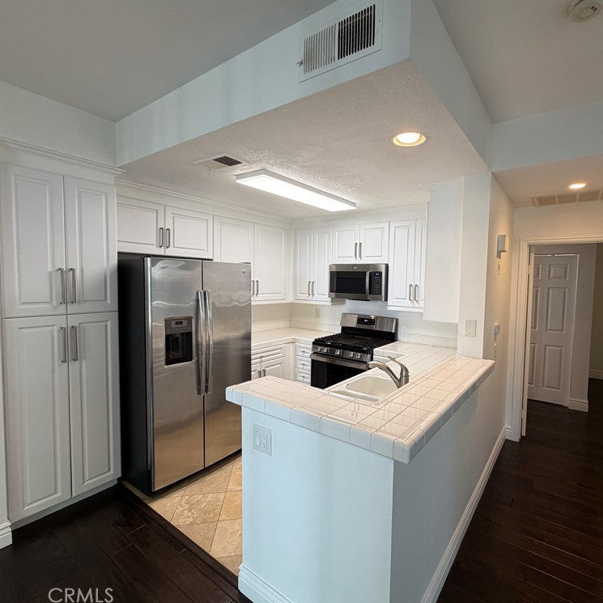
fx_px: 335
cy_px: 296
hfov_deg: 83.4
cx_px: 348
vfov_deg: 84.0
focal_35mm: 17
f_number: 2.2
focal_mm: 2.22
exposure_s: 1/120
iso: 160
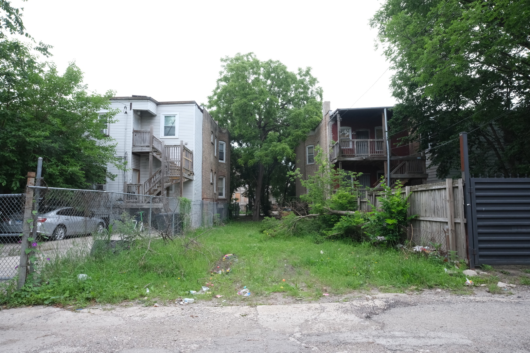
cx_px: 265
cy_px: 176
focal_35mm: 20
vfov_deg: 61.9
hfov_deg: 84.0
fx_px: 294
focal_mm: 13
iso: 1600
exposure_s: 1/180
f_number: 11
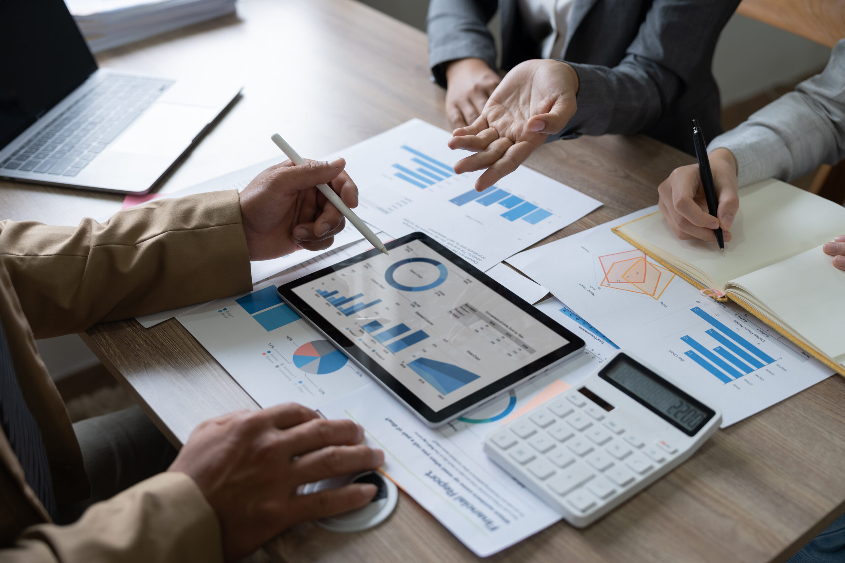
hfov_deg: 46.4
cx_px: 422
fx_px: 986
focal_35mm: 42
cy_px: 282
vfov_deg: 31.9
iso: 100
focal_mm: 42
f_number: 2.8
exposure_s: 1/100
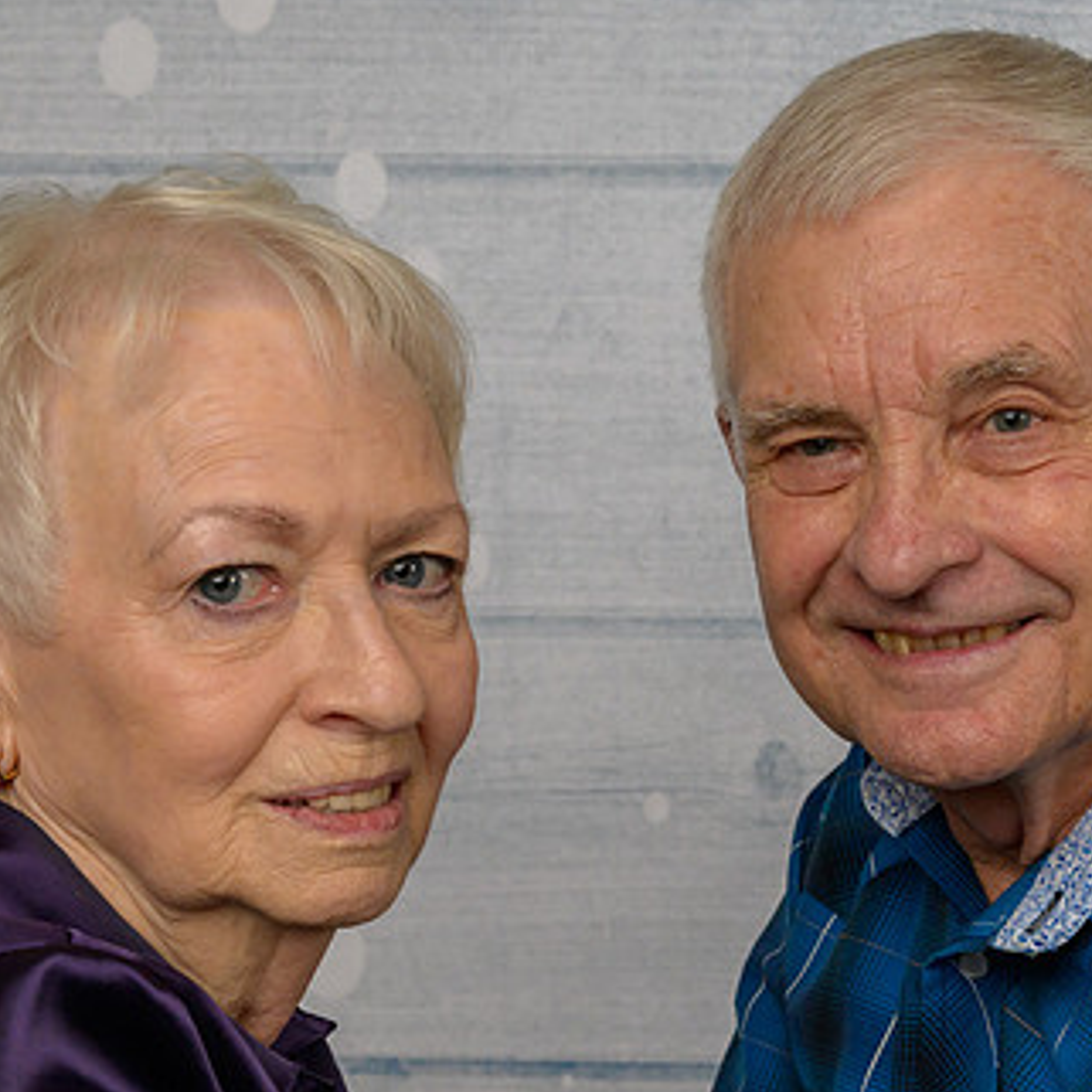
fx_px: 4354
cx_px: 870
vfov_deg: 14.3
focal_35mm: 122
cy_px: 480
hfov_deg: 14.2
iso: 400
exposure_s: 1/125
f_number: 10
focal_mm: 48
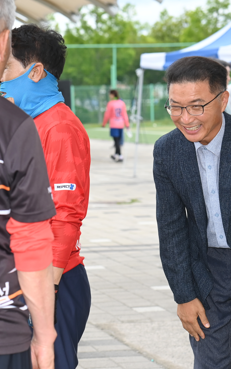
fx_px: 1320
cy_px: 185
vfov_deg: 15.9
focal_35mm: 131
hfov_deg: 10.0
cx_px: 119
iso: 400
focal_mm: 85
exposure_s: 1/640
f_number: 5.6
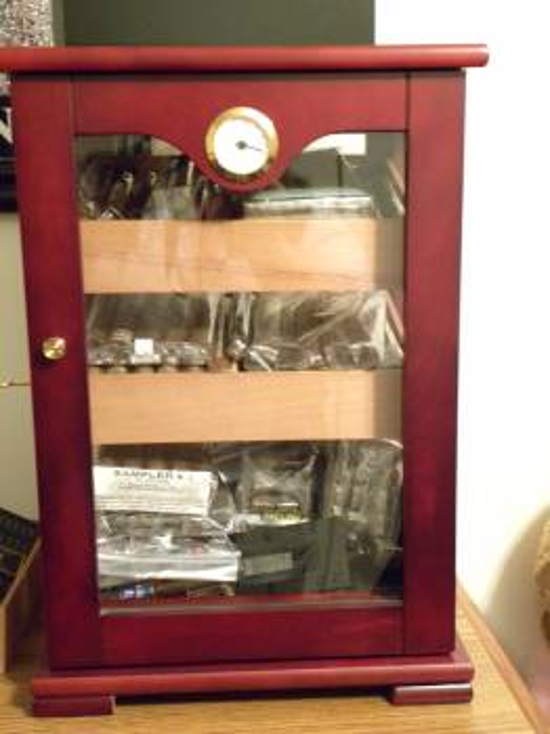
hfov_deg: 28.0
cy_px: 367
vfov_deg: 36.8
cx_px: 275
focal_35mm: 52
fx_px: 1103
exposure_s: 1/9.5
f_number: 3.5
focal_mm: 9.2
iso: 643
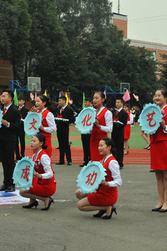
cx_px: 17
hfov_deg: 13.2
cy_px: 125
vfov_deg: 19.9
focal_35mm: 103
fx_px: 716
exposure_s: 1/640
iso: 1000
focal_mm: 45
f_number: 8
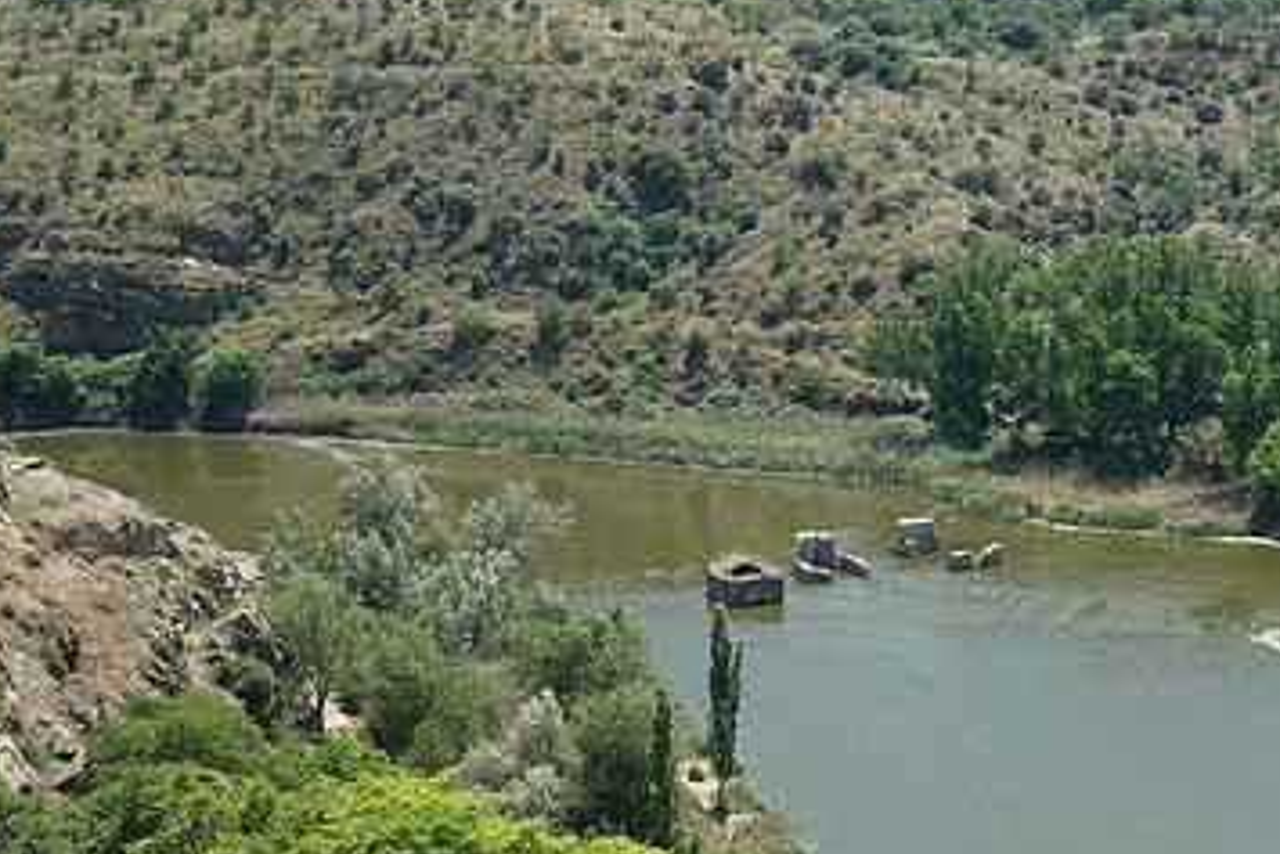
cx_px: 941
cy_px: 355
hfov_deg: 25.1
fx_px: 2845
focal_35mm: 80
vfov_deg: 17.1
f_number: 5.6
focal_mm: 17.9
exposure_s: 1/320
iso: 125
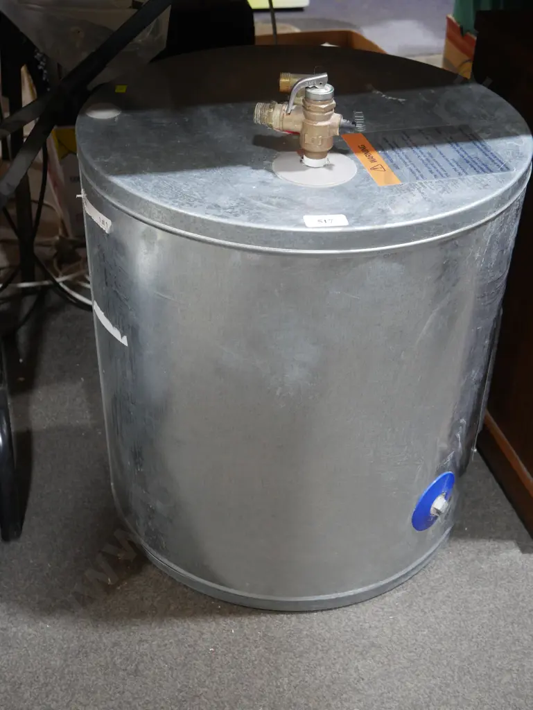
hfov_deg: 32.9
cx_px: 266
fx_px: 903
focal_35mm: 44
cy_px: 355
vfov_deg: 42.9
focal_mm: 22
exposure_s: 1/60
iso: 800
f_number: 4.7
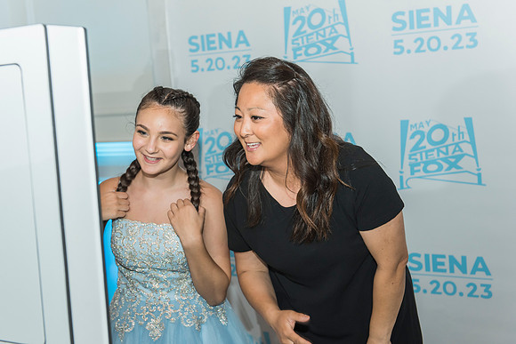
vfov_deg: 24.6
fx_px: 788
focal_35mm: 55
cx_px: 258
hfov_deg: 36.2
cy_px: 172
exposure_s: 1/125
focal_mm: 55
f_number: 4
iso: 800
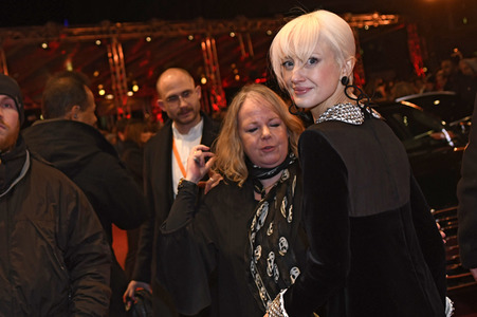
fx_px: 463
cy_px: 158
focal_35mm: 35
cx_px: 238
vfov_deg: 37.8
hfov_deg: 54.5
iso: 1250
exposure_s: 1/400
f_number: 4
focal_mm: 35
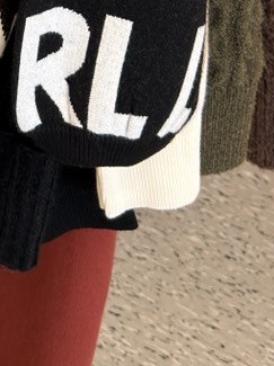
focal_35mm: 142
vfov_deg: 12.4
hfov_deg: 9.7
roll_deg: -2.4
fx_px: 1502
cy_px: -349
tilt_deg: -20.2
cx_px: -271
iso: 80
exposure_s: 1/60
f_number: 1.78
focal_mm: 6.76
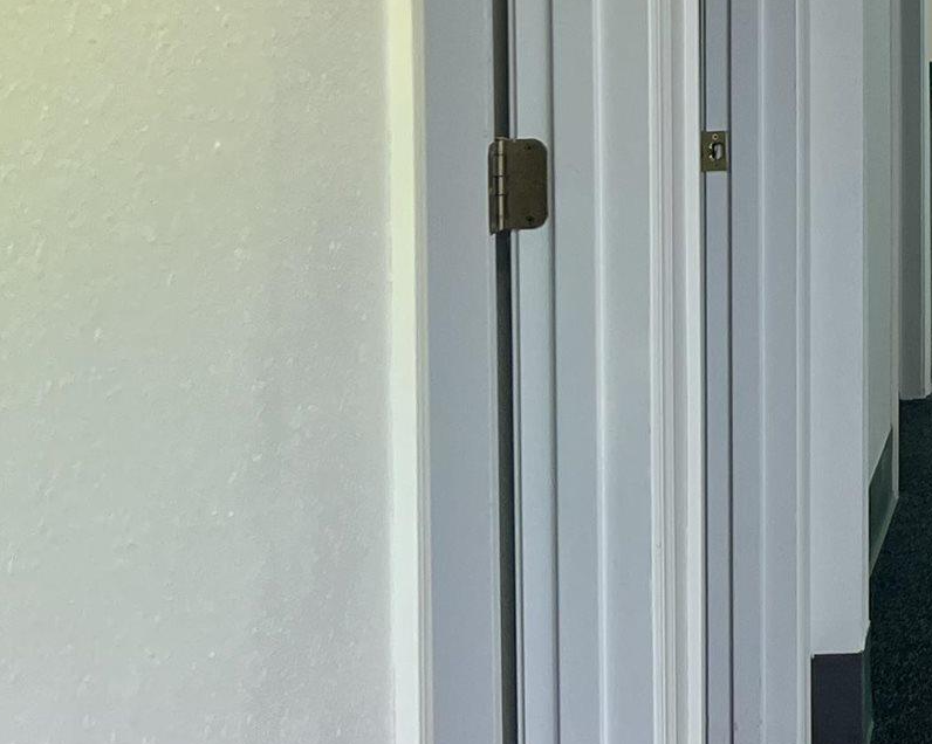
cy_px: -64
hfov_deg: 17.3
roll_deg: -0.1
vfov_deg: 15.3
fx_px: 2702
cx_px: 1461
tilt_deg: -2.4
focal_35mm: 98
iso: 64
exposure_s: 1/120
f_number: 1.5
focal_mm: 5.7
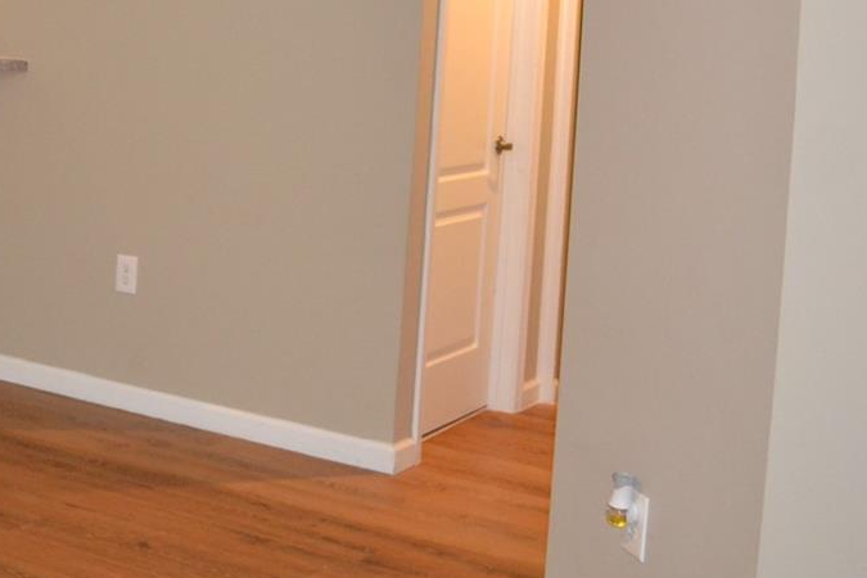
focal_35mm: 64
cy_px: -15
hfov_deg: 29.7
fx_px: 1541
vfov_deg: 20.5
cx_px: 45
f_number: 3.5
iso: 1600
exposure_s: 1/60
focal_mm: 18
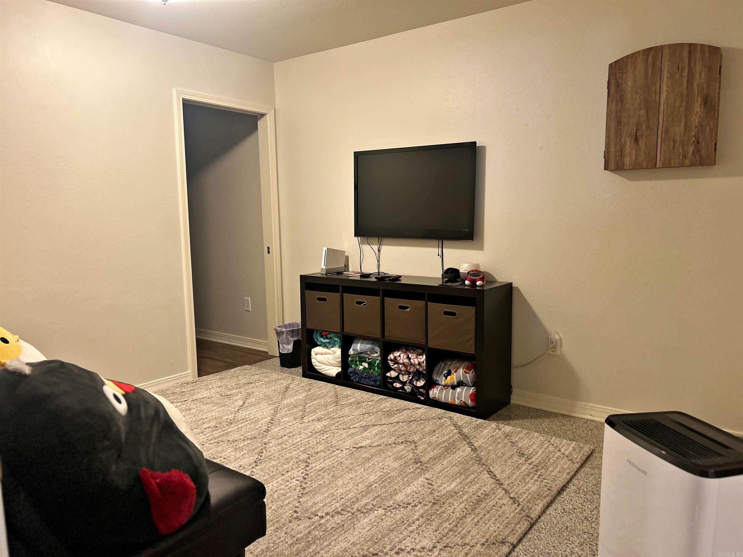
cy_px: 278
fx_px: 558
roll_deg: +0.9
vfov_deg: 53.1
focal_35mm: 26
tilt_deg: -7.2
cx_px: 372
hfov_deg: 67.3
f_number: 1.5
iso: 200
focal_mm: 5.7
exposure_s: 1/60
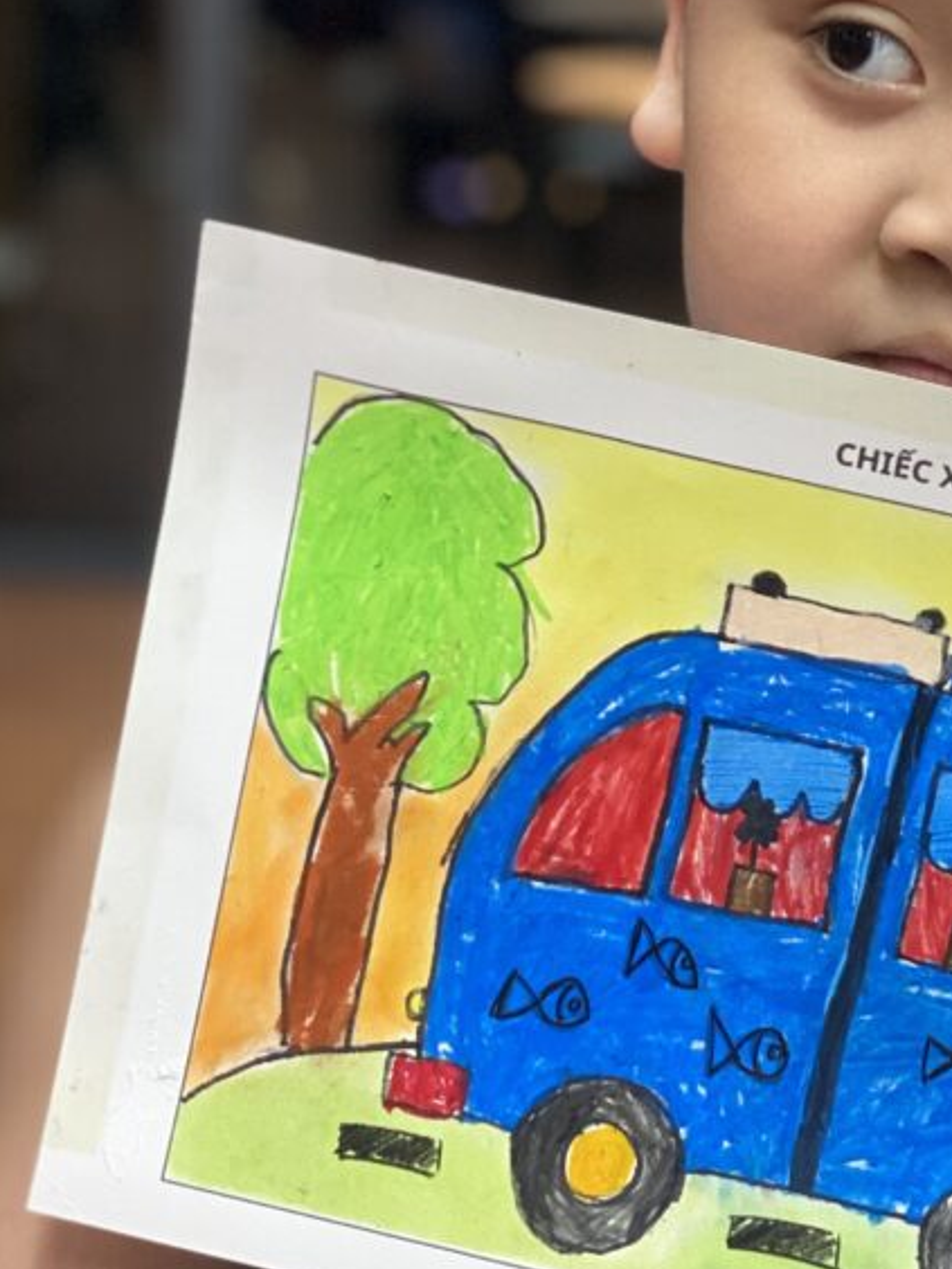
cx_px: 689
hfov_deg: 12.0
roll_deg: -3.6
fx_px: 4510
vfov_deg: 16.0
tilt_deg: -11.0
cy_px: 588
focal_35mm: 123
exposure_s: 1/100
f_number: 2
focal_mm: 6
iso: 160
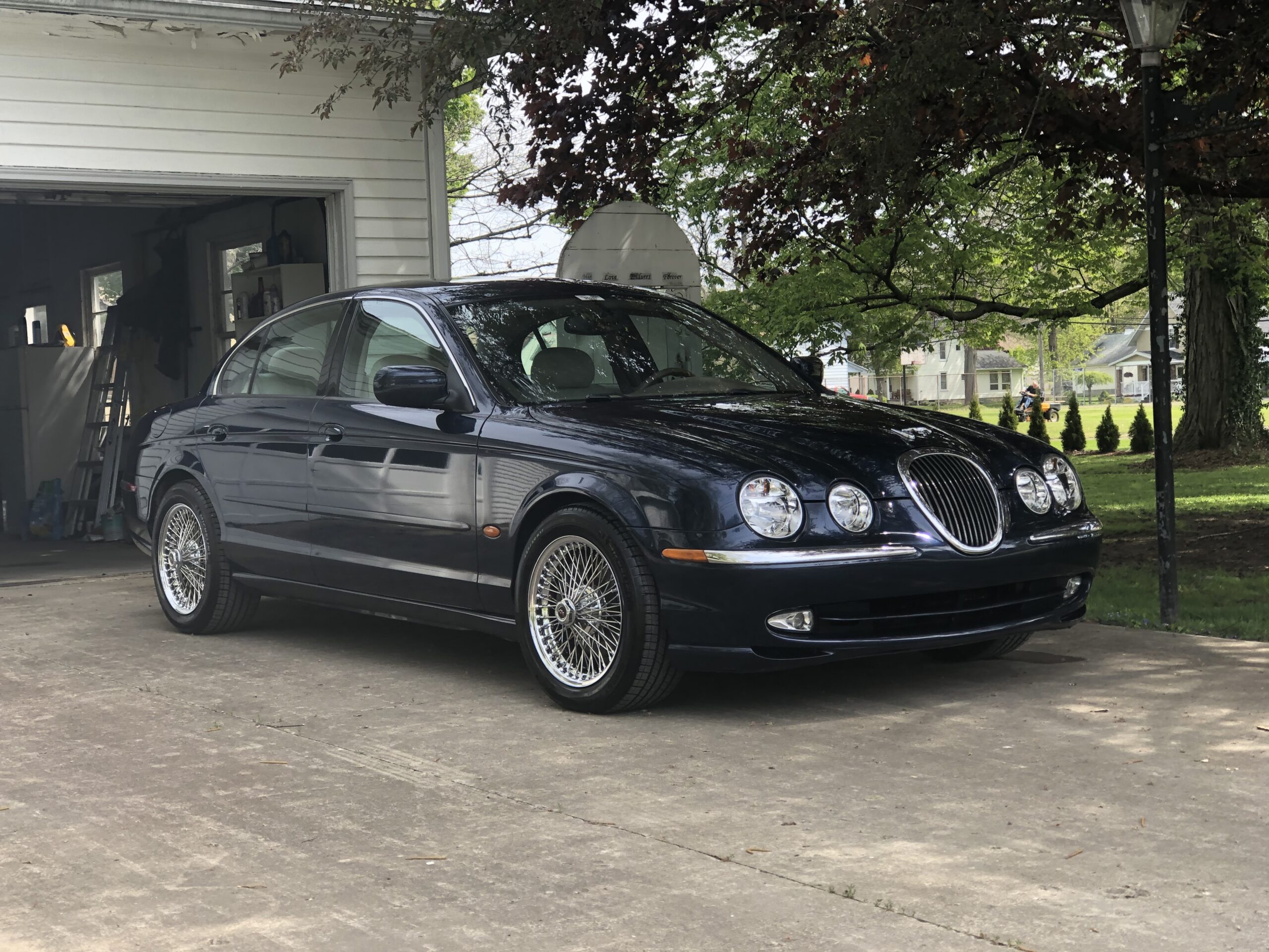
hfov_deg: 33.8
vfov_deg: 25.7
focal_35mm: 57
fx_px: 2090
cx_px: 634
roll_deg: +2.6
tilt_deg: -3.5
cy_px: 476
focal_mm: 6.6
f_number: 2.8
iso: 20
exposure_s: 1/121
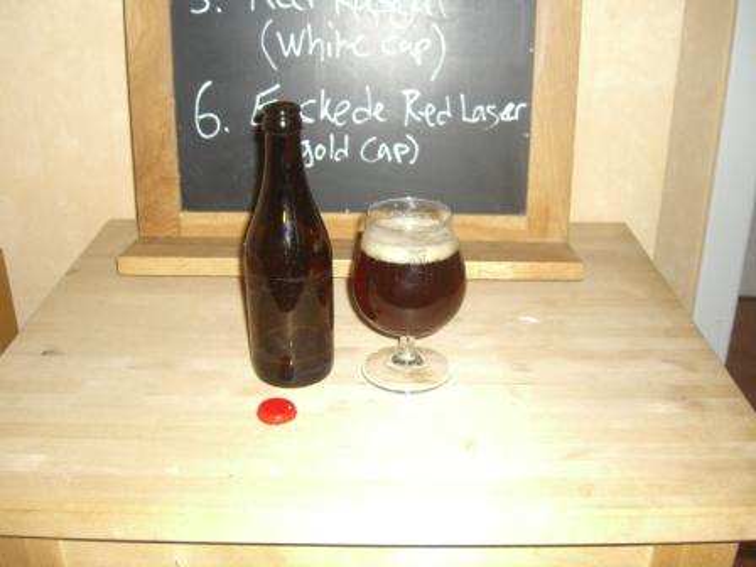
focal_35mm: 38
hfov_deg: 49.0
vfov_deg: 37.7
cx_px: 378
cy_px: 284
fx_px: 830
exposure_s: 1/60
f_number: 2.8
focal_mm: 7.9
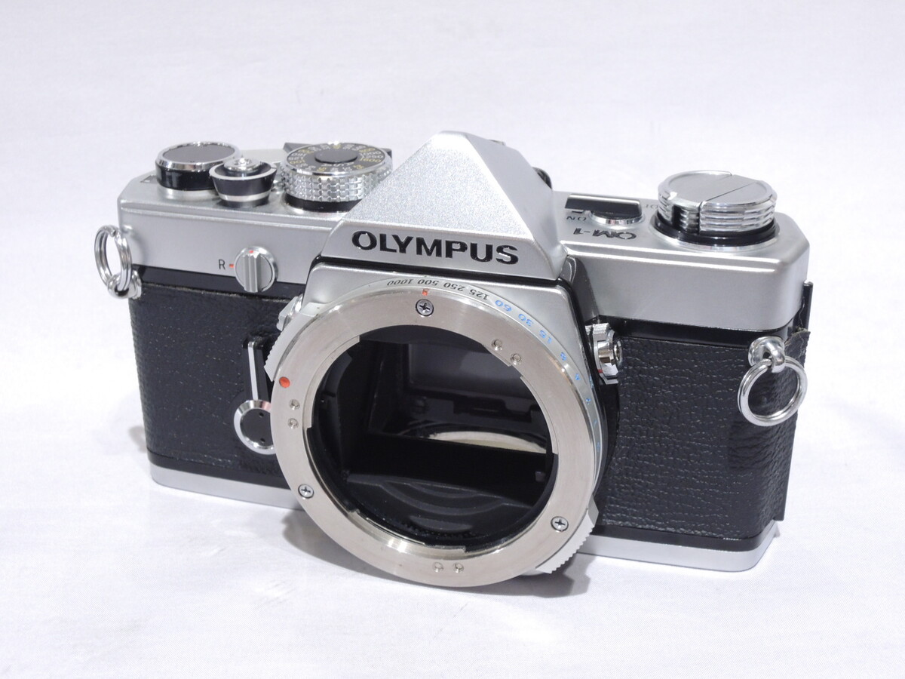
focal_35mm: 50
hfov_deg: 38.2
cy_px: 340
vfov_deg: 29.1
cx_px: 452
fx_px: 1307
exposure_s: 1/50
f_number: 5.2
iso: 400
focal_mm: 9
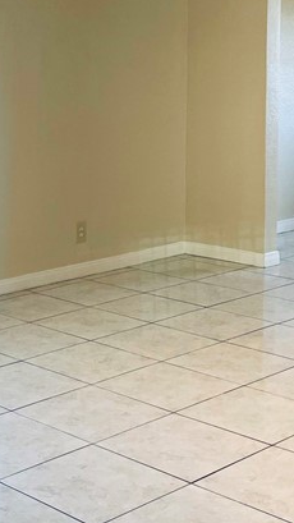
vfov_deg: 29.6
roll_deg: +1.5
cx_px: -4
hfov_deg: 16.6
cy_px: 196
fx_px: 984
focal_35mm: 71
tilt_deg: -8.6
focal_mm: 5.1
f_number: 1.6
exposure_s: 1/120
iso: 40
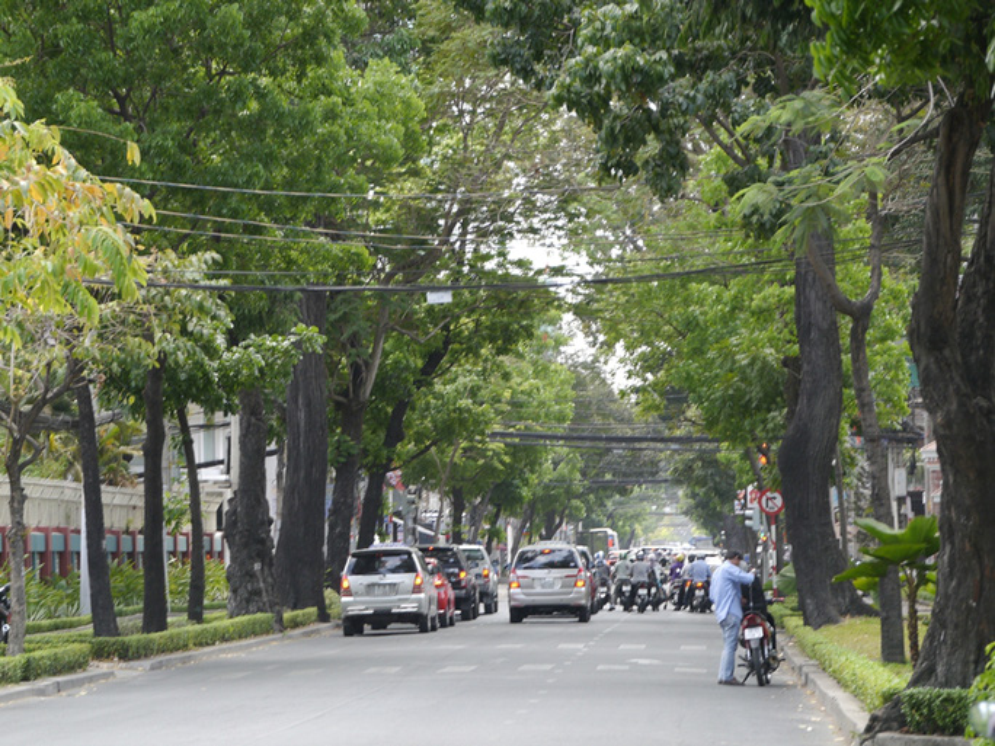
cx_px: 498
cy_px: 373
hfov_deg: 10.6
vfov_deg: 8.0
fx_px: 5346
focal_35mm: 186
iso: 400
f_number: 5.4
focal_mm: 93
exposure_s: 1/200
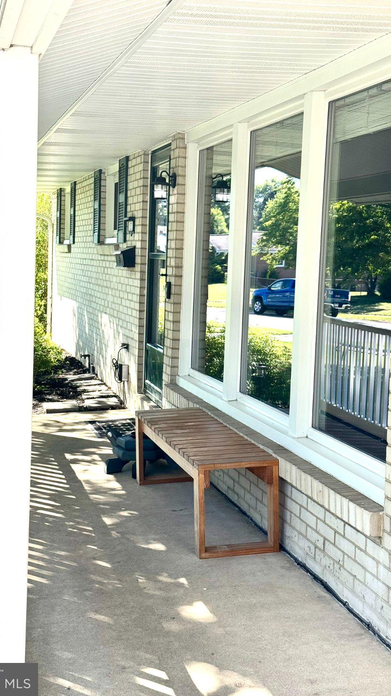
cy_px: 348
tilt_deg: -6.5
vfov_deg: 39.2
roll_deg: -2.2
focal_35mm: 53
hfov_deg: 22.6
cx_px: 188
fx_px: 978
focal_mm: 6.76
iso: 64
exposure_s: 1/913
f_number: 1.78
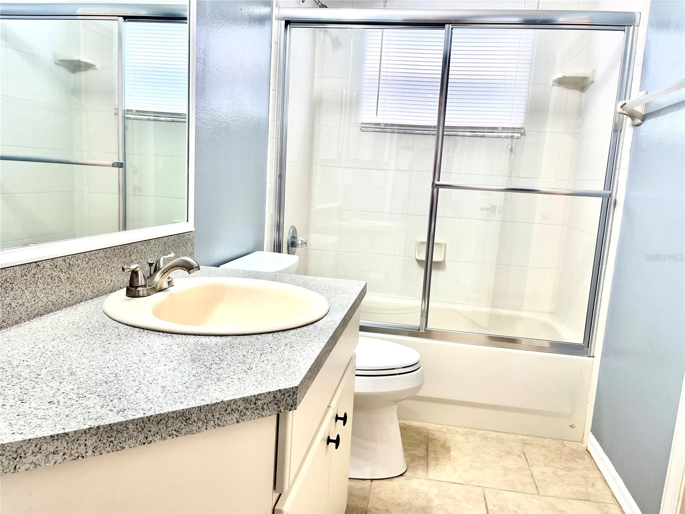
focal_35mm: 26
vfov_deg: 53.1
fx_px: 515
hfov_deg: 67.3
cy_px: 257
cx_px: 342
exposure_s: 1/120
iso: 64
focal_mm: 5.1
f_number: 1.6
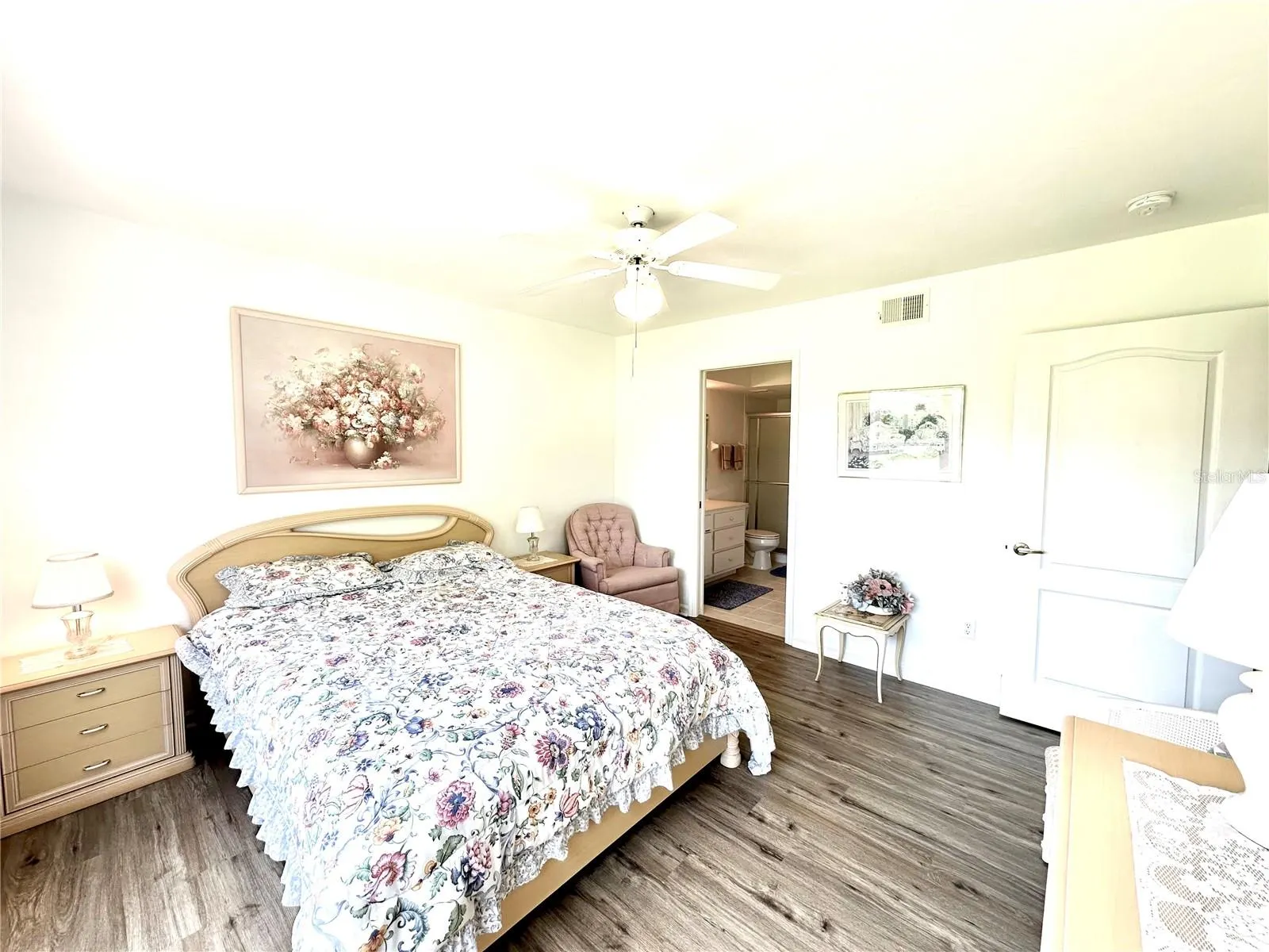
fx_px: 513
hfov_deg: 102.1
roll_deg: -0.7
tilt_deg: -3.8
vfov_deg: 85.7
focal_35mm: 14
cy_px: 476
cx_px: 634
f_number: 2.2
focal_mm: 2.22
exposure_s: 1/120
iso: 64
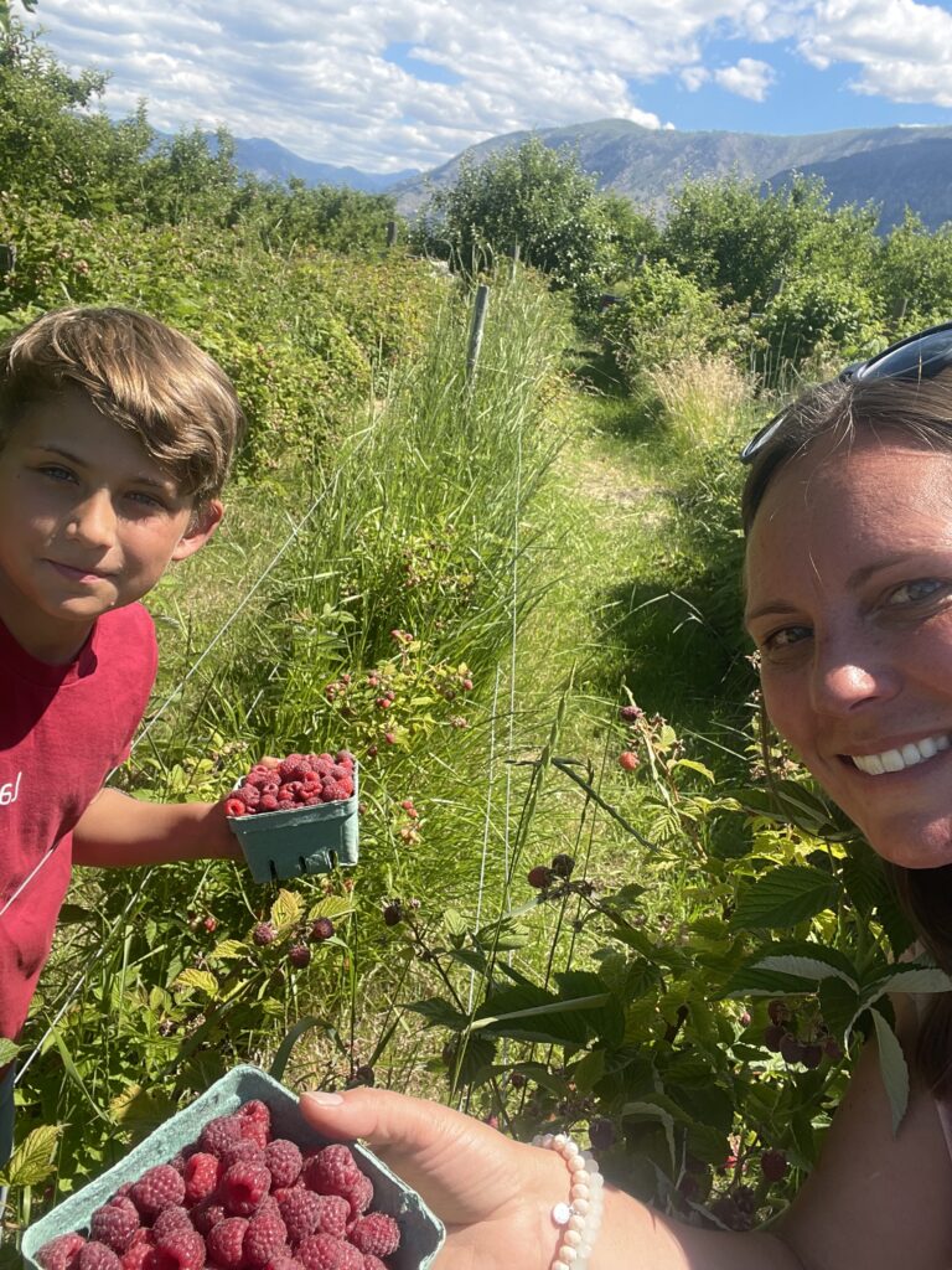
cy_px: 635
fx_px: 1100
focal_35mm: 30
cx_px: 476
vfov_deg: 60.0
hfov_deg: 46.8
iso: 25
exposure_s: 1/302
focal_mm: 2.71
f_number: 2.2
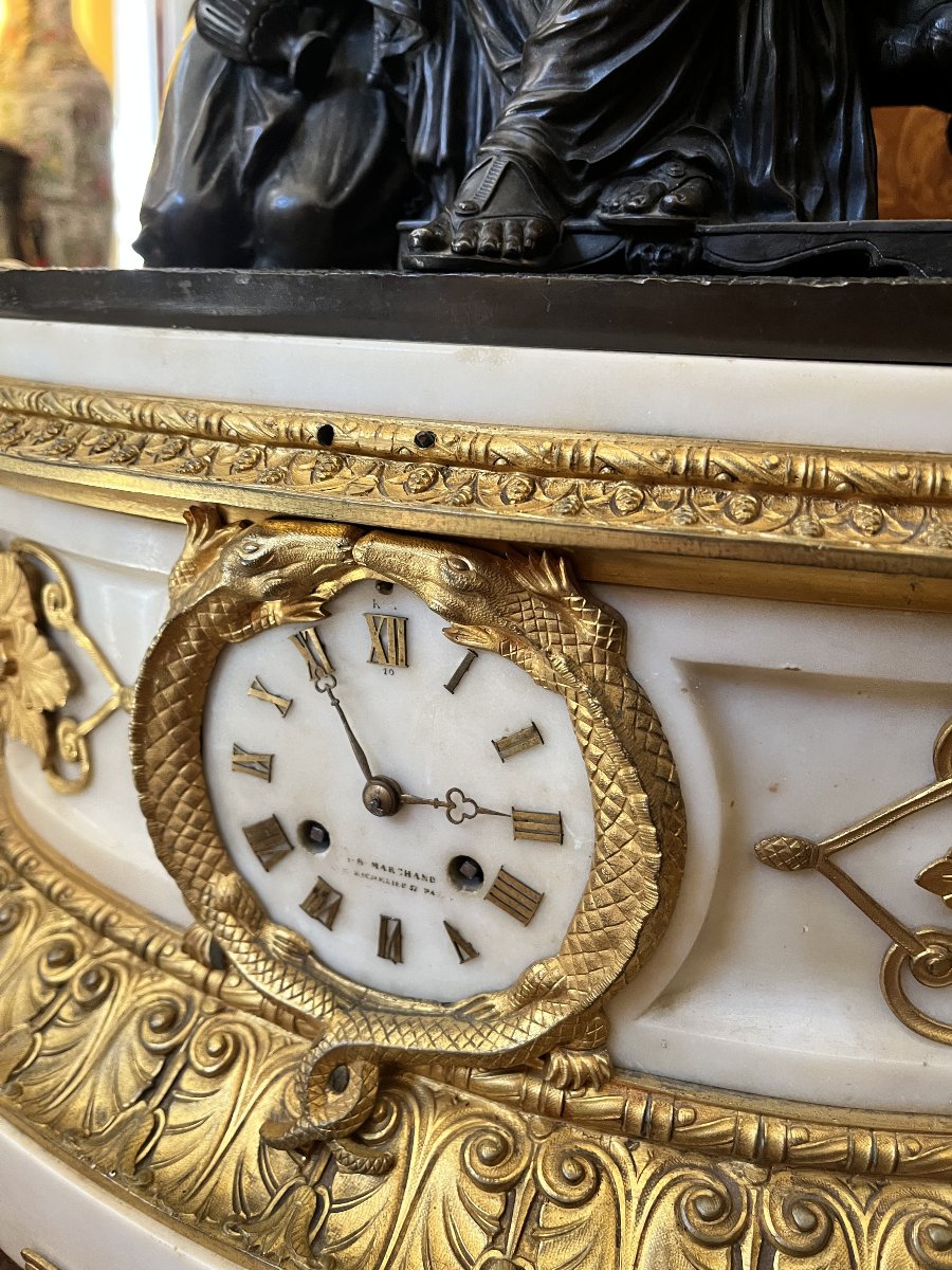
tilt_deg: -17.2
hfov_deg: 53.1
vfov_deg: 67.3
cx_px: 476
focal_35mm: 26
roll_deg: -1.4
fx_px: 953
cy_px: 635
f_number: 1.6
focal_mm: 5.1
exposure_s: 1/60
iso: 250
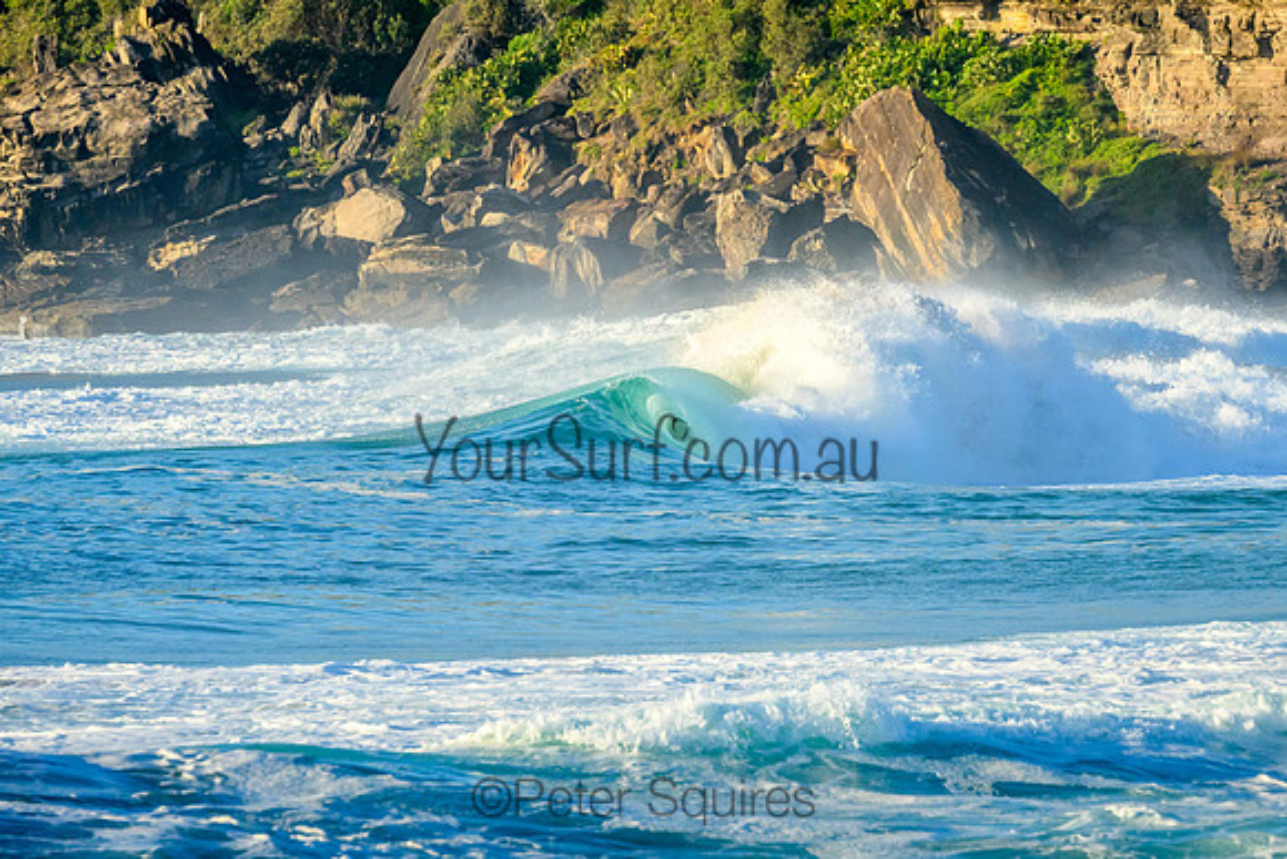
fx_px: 19643
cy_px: 419
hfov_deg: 3.8
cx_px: 711
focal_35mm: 549
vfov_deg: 2.5
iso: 1000
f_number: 9
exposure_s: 1/2000
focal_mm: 400
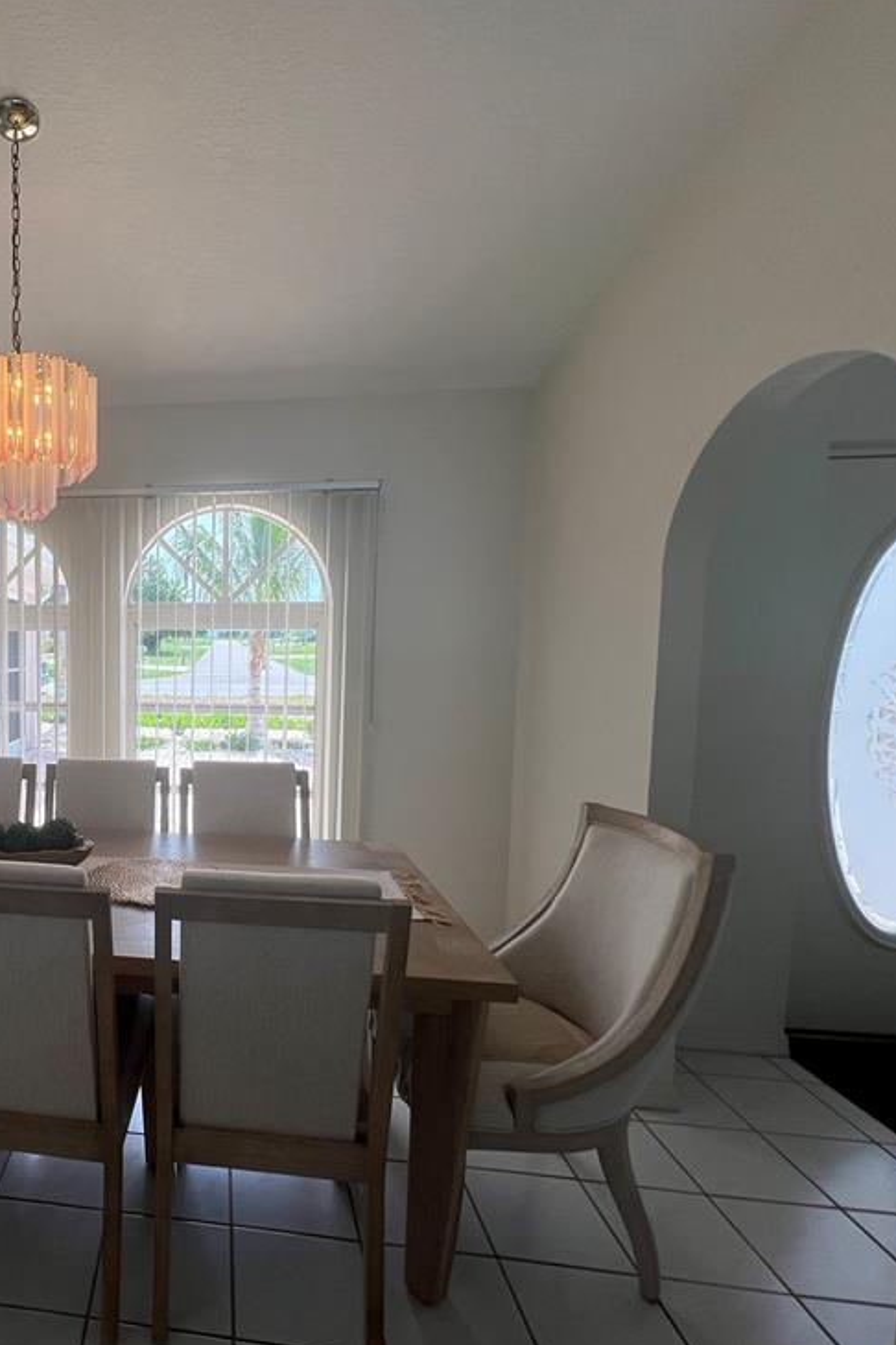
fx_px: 709
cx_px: 98
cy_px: 690
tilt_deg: -2.9
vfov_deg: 86.9
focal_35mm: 19
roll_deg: -1.6
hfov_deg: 56.2
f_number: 1.8
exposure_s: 1/266
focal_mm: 1.57
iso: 32
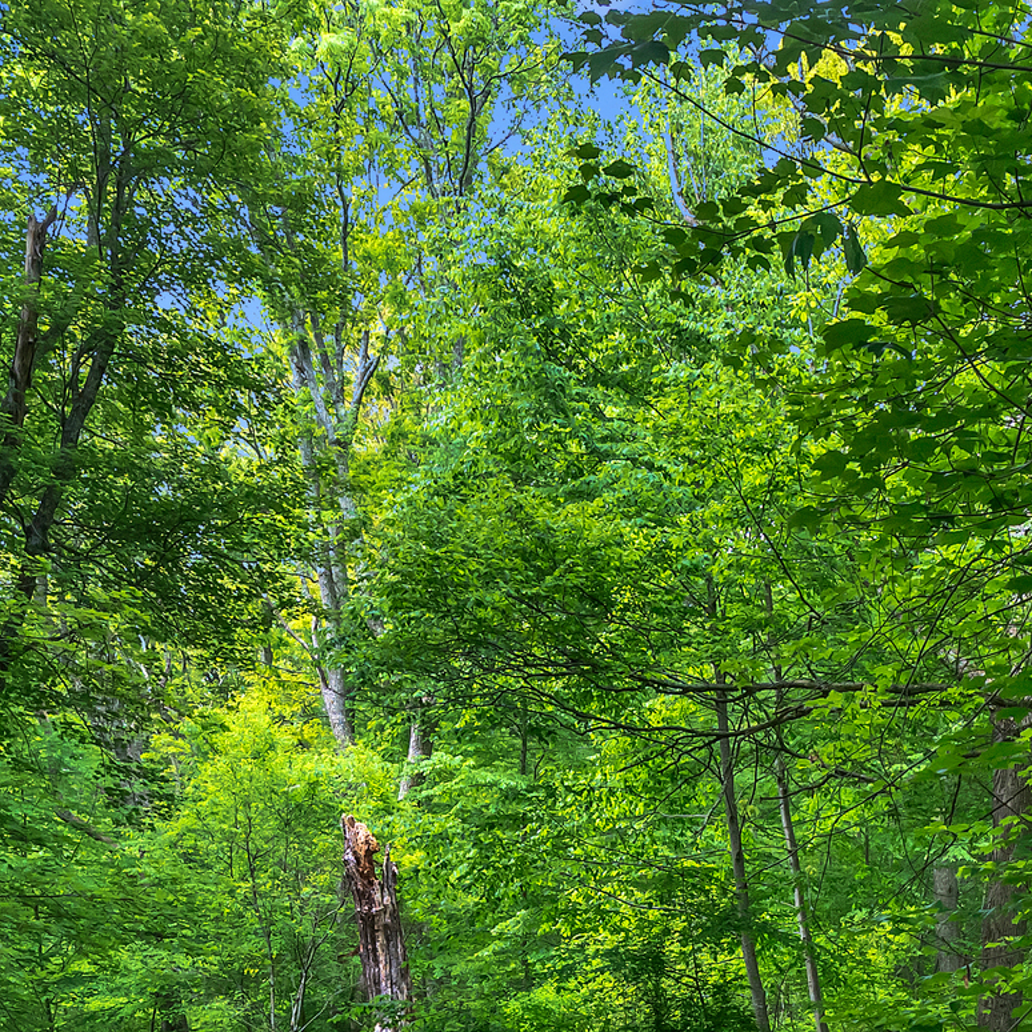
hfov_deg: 30.1
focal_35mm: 54
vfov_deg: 26.6
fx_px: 1821
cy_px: 1355
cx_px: 960
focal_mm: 16
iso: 1600
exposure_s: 1/125
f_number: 7.1
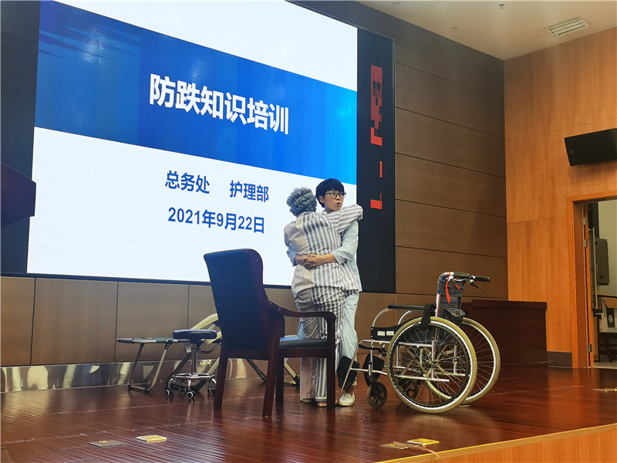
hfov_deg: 44.8
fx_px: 749
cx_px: 308
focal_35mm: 42
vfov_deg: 34.3
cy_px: 232
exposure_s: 1/120
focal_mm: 5.56
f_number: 1.6
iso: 125
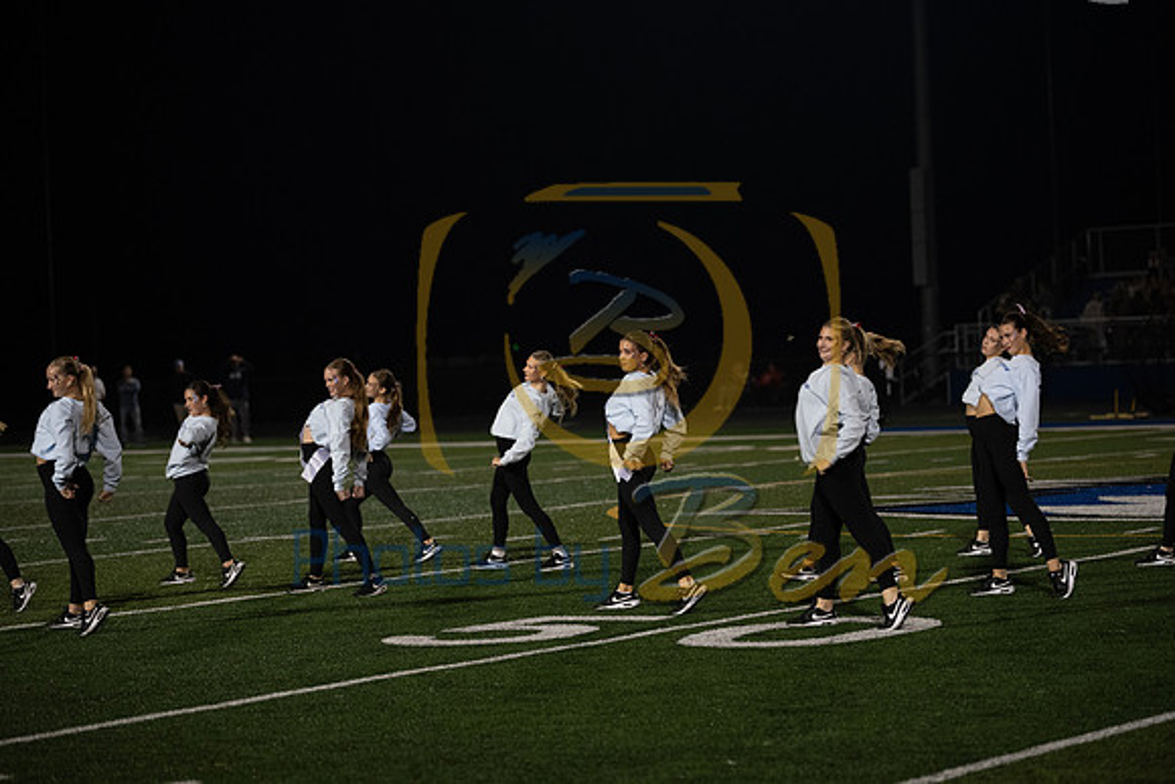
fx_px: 3917
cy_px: 392
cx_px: 588
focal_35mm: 120
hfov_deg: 17.1
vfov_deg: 11.4
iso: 2500
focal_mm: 120
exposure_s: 1/1000
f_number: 2.8
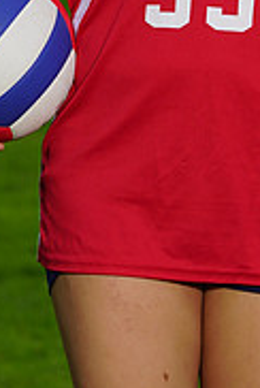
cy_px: -92
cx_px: 161
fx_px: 6971
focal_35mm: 646
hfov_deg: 2.1
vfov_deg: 3.2
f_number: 9
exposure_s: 1/250
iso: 160
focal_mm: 203
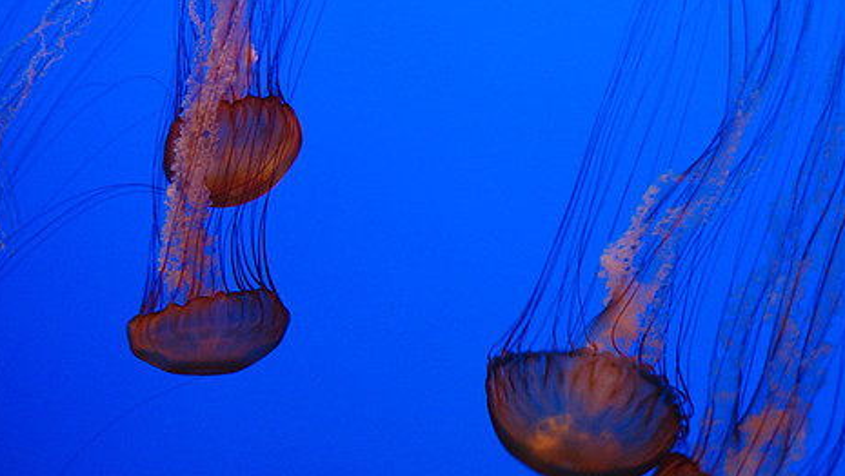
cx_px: 487
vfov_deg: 12.9
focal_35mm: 94
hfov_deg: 22.7
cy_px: 158
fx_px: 2107
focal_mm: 48
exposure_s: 1/13
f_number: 5.6
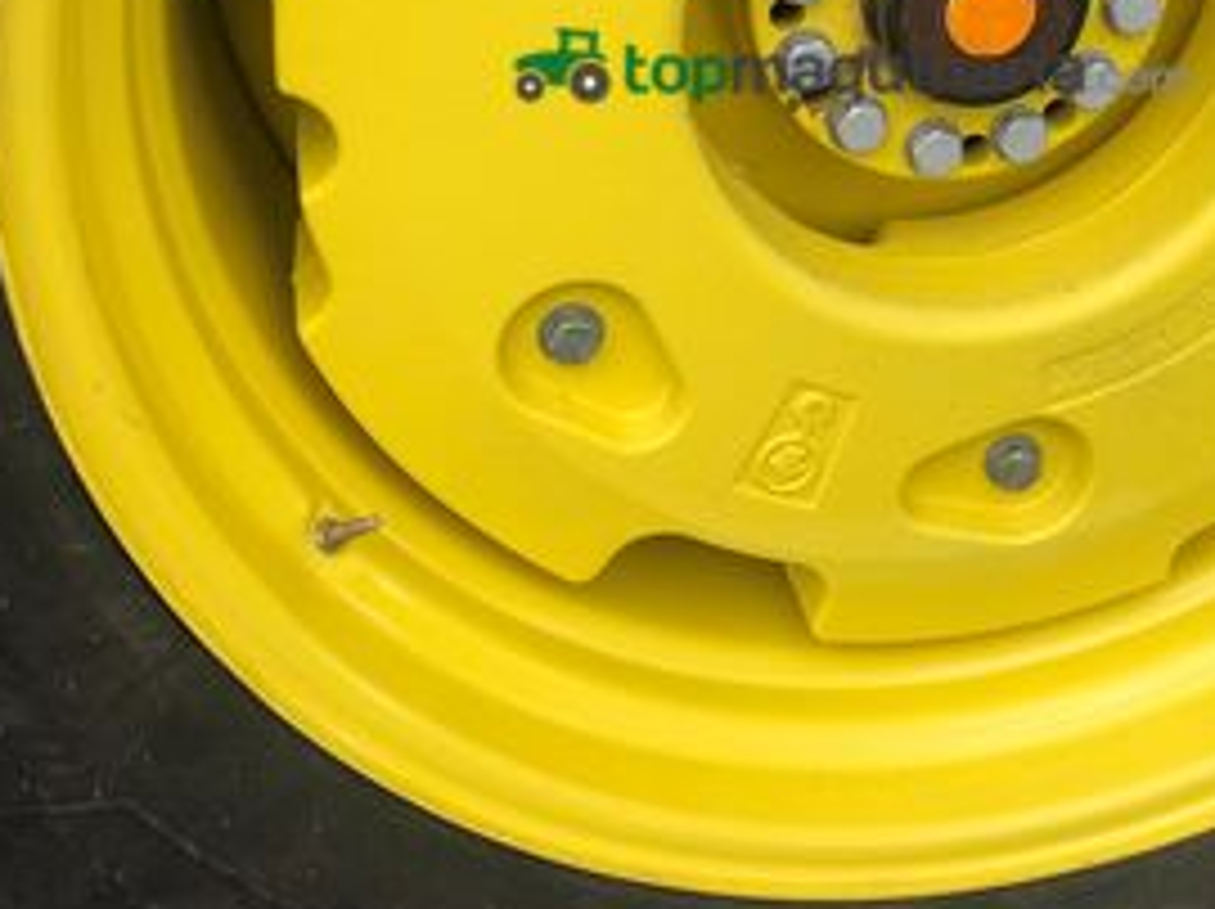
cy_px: 68
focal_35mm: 57
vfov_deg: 24.8
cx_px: 853
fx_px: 1999
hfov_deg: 33.4
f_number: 1.8
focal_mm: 3.99
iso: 20
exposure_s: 1/640
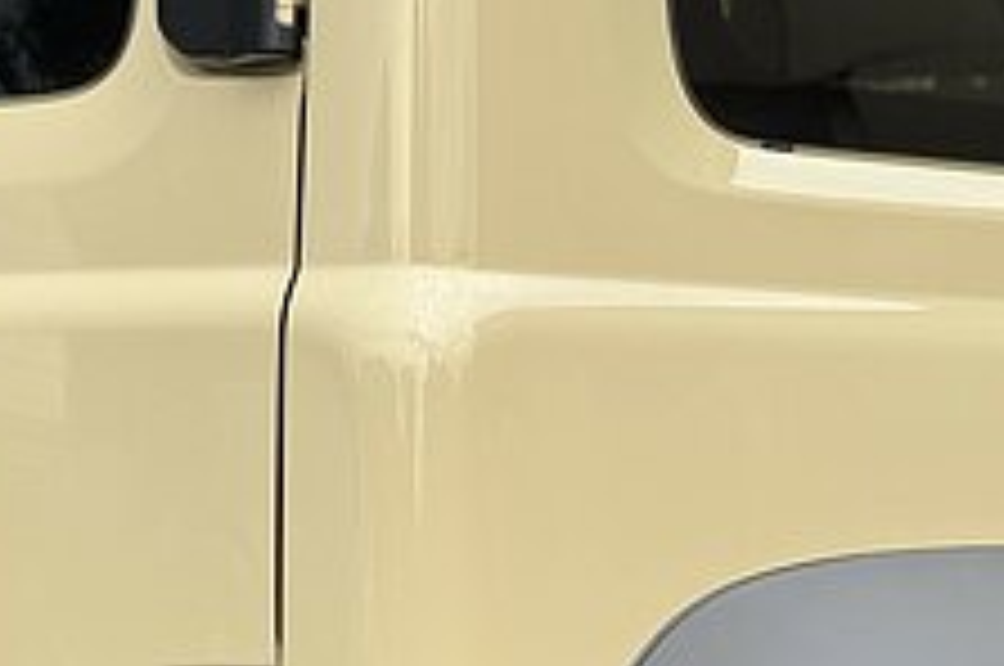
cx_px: -54
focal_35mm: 197
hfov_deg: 10.4
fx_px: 5486
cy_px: 801
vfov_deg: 6.9
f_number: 2.8
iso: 25
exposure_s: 1/124
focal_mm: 9
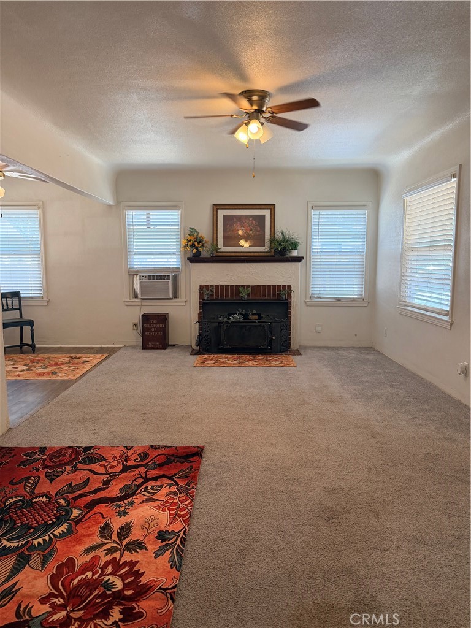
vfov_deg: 71.6
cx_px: 236
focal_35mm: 24
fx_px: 435
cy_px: 314
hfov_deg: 56.8
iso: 200
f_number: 1.78
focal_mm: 6.76
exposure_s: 1/157
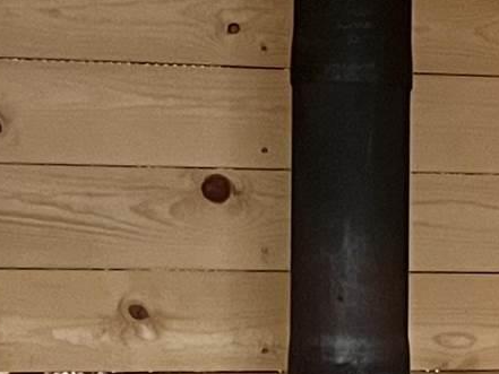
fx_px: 2610
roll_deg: -0.1
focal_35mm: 181
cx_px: 1126
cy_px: 354
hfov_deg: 9.8
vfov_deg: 8.2
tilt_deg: -1.6
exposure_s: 1/60
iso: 500
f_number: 1.6
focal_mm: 5.1
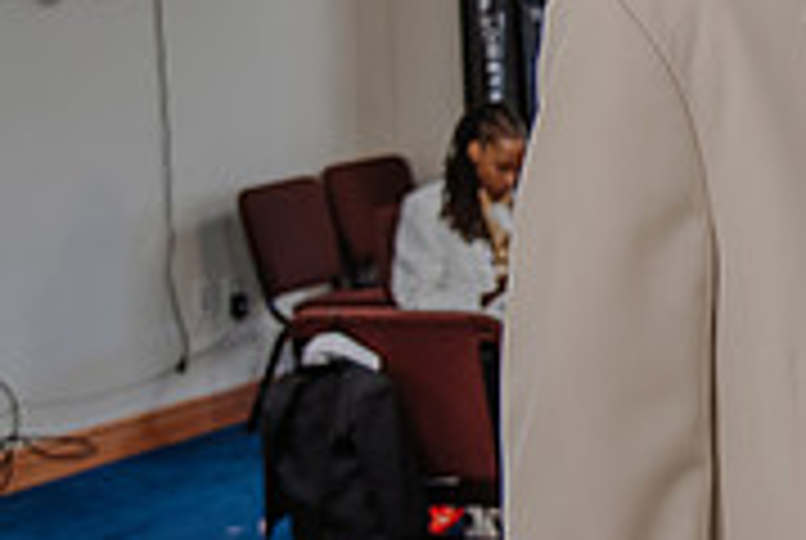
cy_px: 65
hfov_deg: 19.5
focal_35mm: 97
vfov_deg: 14.0
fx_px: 2175
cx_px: 1013
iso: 560
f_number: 4
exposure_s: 1/60
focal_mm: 30
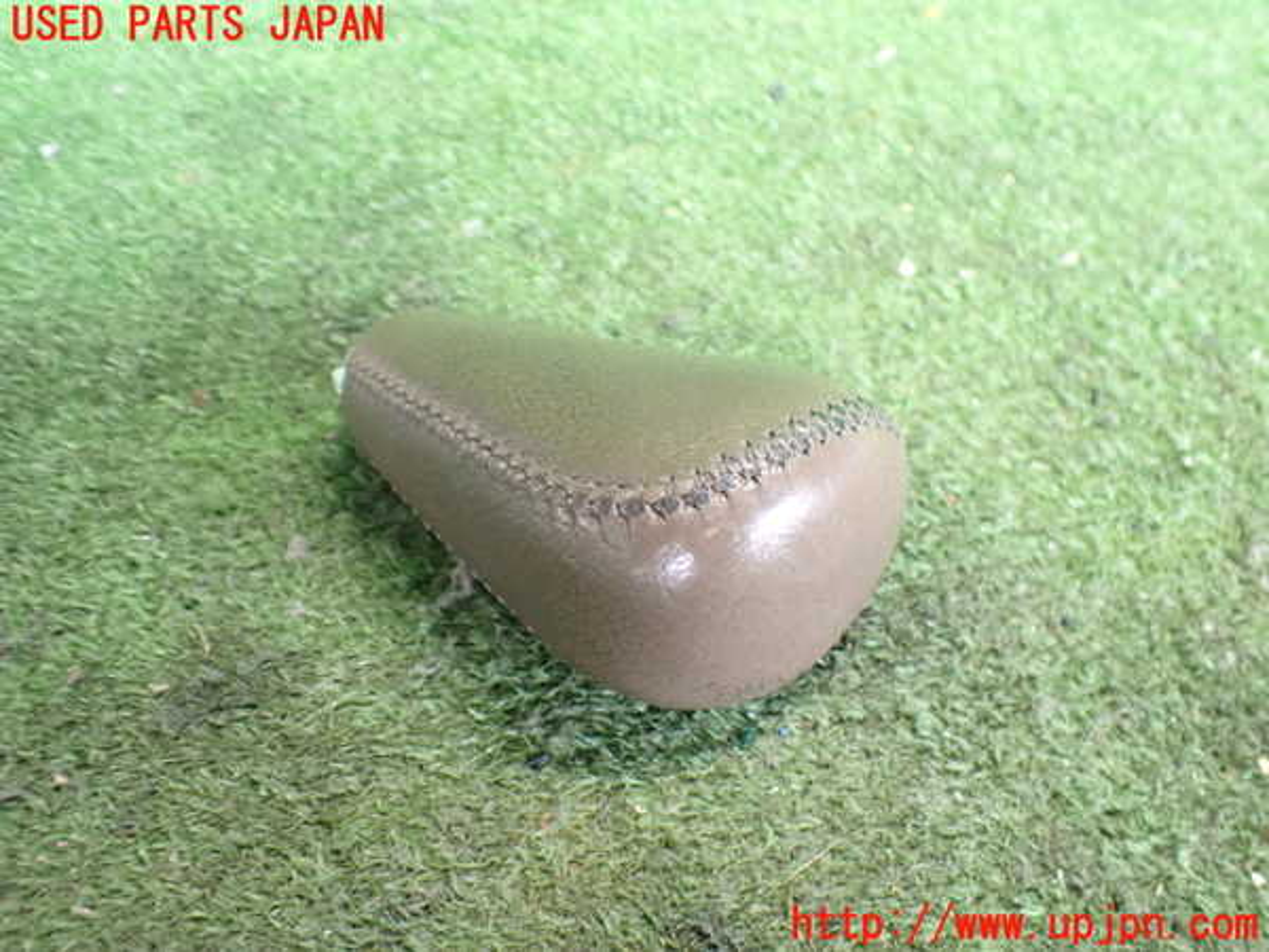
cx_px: 634
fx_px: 1100
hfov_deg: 60.0
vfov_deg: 46.8
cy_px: 476
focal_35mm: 30
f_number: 2.3
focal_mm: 5.4
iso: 800
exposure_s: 1/30
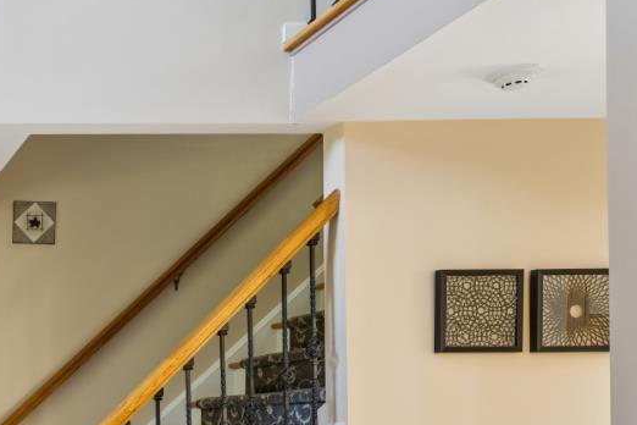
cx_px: -214
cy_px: 459
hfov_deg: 31.0
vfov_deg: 26.2
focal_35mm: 48
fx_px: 844
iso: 400
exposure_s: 1/4
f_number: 13
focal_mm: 16.6
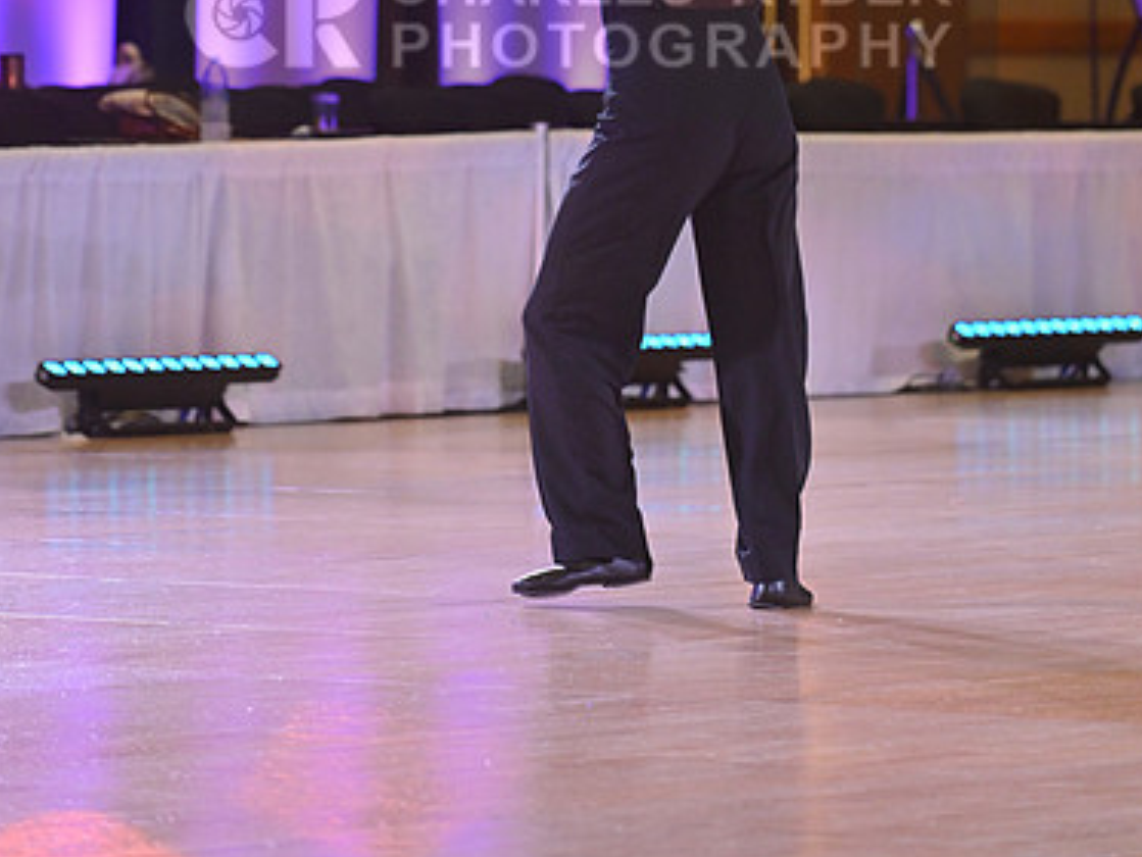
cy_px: 21
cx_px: 577
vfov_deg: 5.0
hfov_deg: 6.6
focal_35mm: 299
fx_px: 9867
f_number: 5
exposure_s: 1/400
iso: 3200
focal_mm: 200
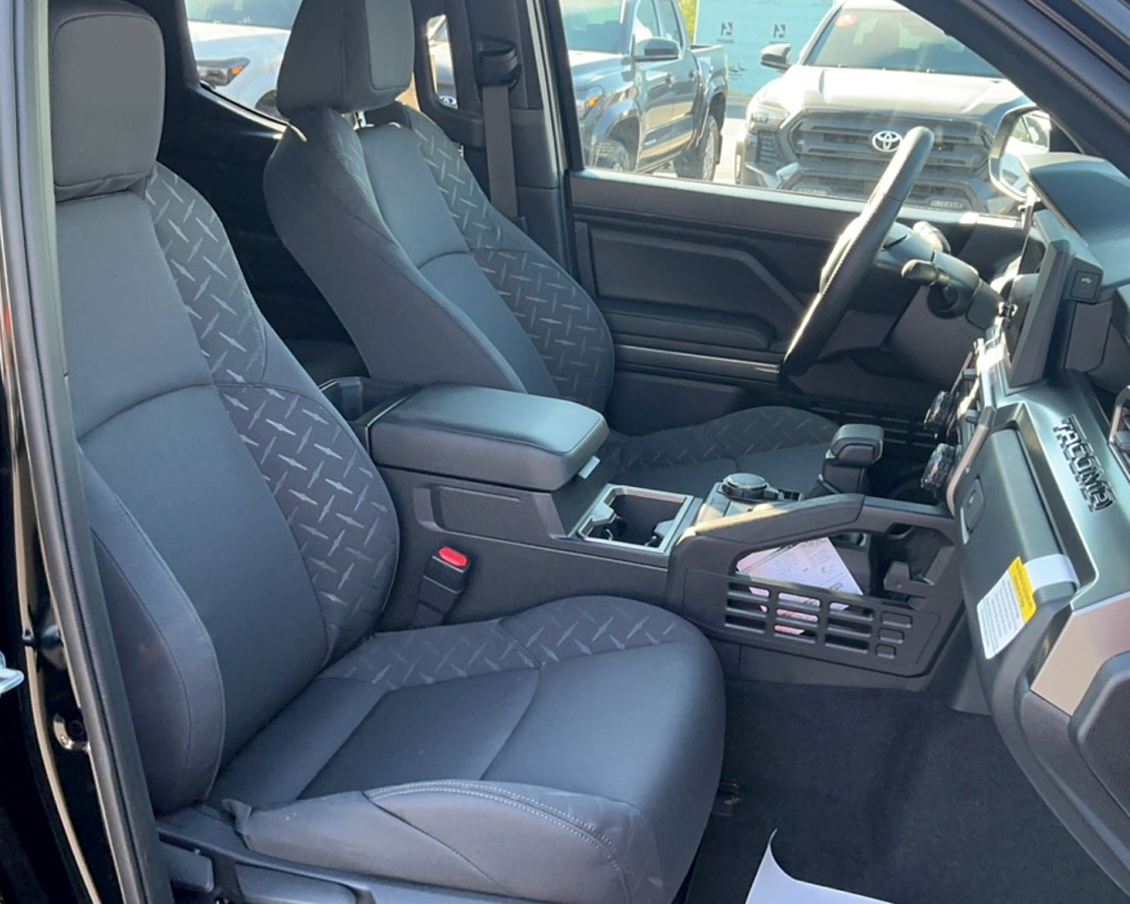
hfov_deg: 55.6
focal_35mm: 32
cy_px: 461
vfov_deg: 45.8
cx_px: 538
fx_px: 1070
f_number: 1.8
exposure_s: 1/100
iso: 64
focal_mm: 3
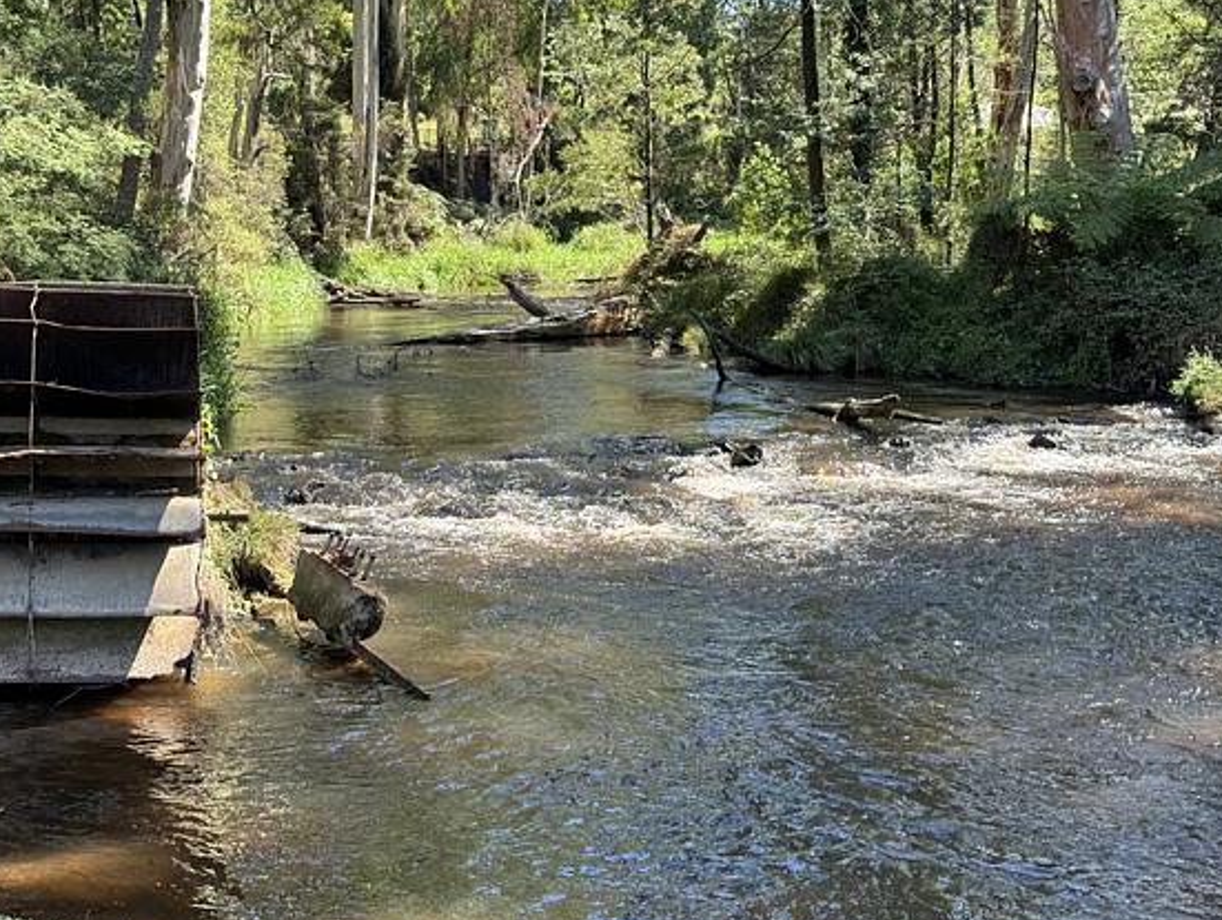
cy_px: 473
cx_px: 557
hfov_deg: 35.5
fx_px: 1909
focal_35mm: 54
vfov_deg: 27.1
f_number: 1.78
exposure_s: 1/366
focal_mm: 6.86
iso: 64
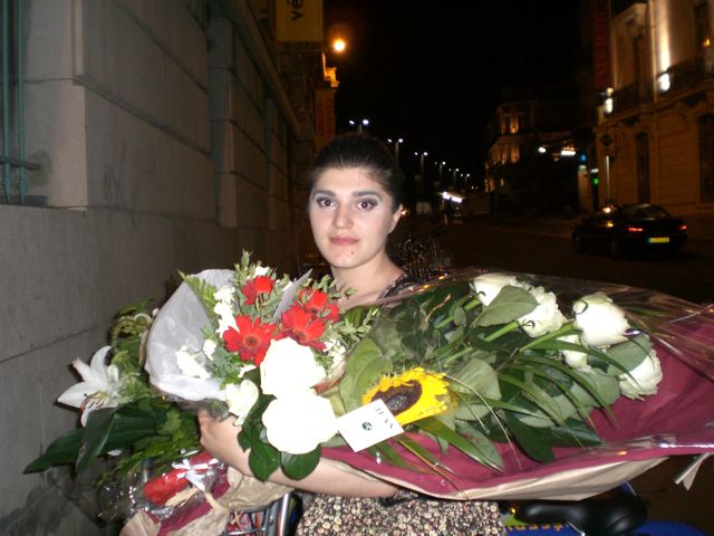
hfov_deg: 49.0
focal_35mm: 38
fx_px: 784
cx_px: 357
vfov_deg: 37.7
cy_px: 268
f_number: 3.1
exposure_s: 1/60
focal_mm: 6.3
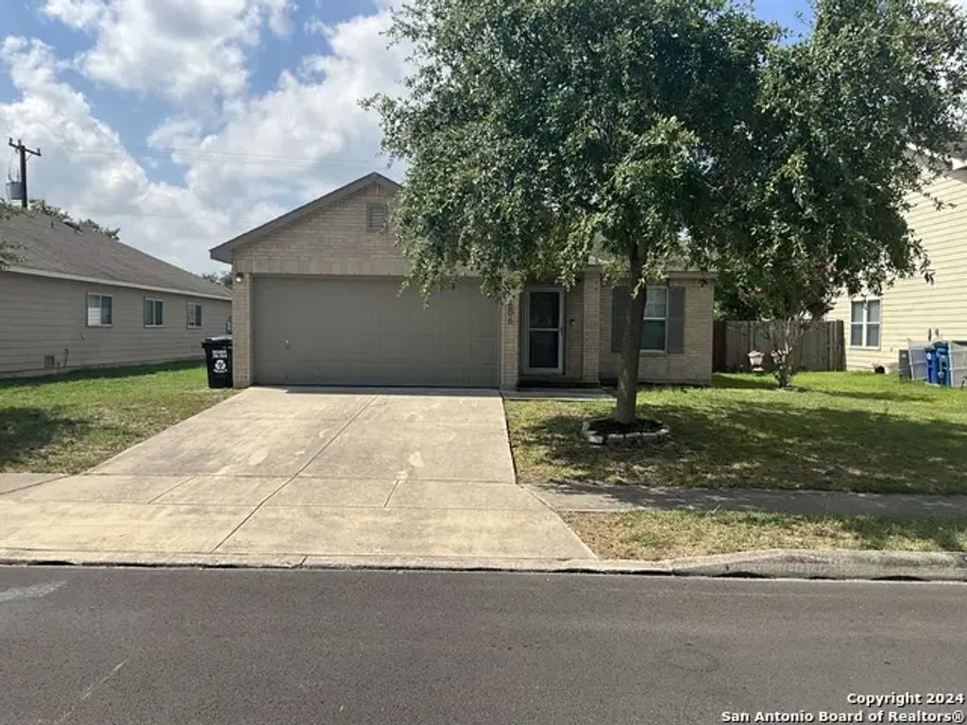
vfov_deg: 48.2
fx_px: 810
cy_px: 362
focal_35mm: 29
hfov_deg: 61.7
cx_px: 484
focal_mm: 3
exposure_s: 1/2538
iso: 25
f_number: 1.8
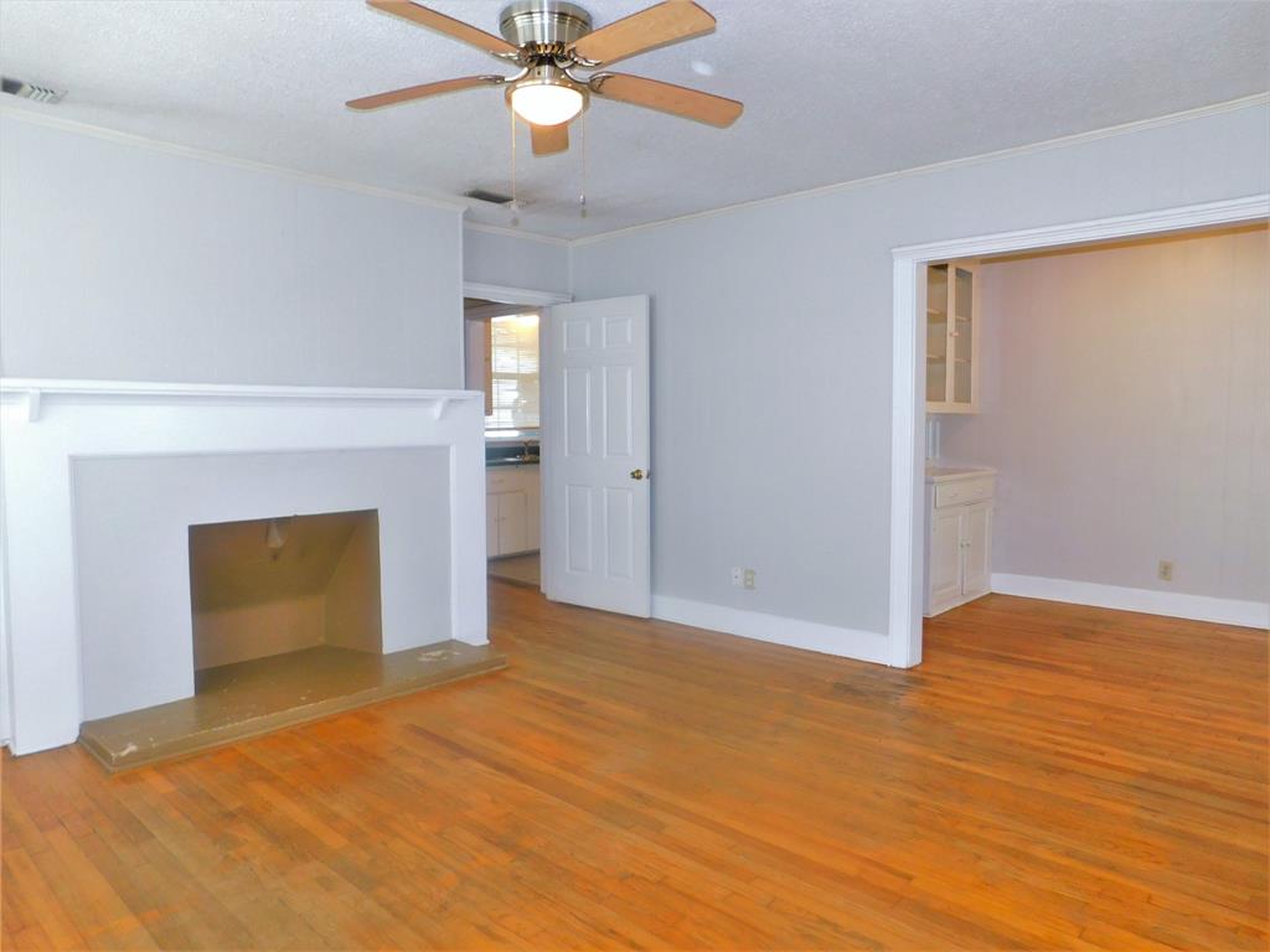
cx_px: 635
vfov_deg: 58.9
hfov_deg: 73.9
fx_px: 844
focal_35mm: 23
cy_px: 476
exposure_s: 1/30
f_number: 3
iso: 200
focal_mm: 4
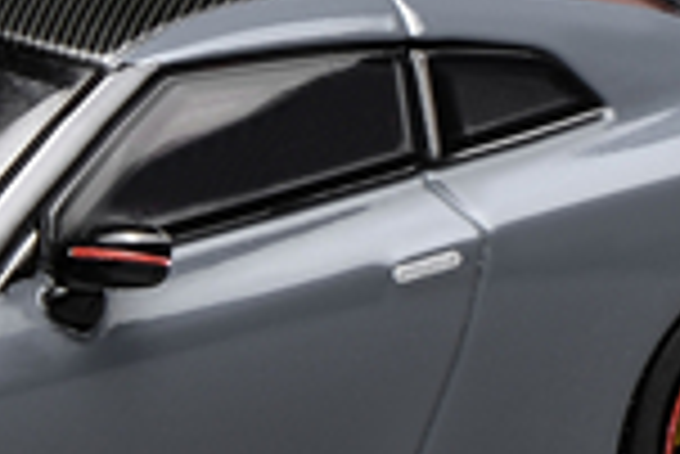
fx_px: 10512
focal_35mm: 556
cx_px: -50
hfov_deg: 3.7
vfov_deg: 2.5
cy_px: 261
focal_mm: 105
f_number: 20
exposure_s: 1/1.67
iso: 100
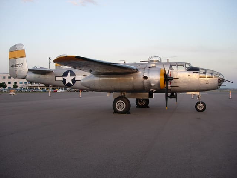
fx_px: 260
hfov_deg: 49.0
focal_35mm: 38
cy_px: 89
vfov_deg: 37.7
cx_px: 118
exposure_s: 1/82.9
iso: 64
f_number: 2.8
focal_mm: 7.8
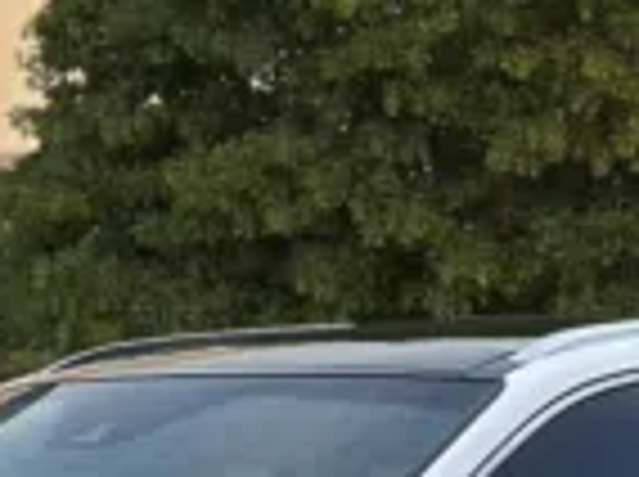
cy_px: 171
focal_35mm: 217
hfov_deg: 9.1
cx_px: 279
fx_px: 3999
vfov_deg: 6.8
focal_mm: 6.86
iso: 80
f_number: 1.78
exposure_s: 1/1120
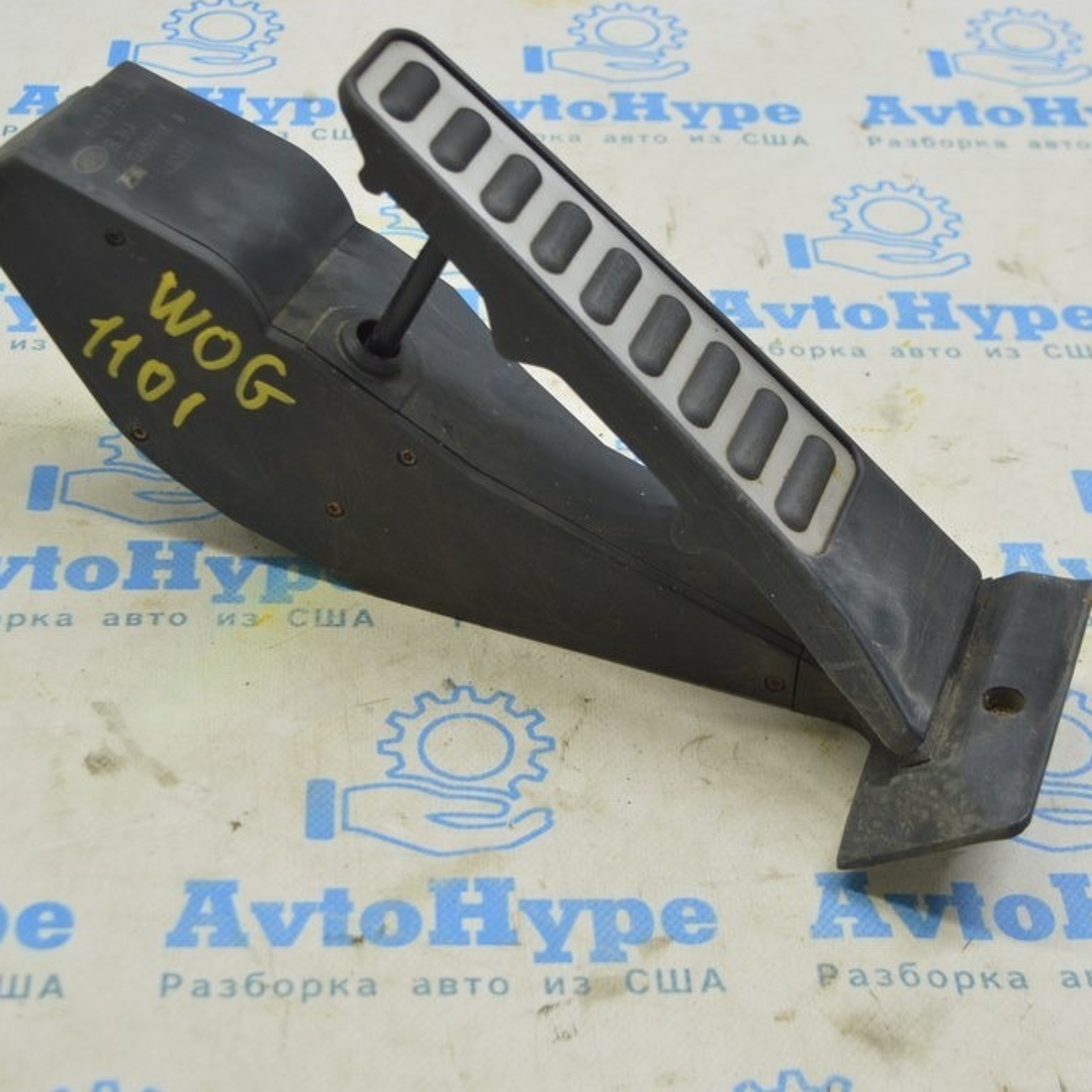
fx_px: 2414
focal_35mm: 68
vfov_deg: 25.5
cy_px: 543
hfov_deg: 25.5
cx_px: 506
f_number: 5.6
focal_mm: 35
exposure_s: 1/20
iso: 400
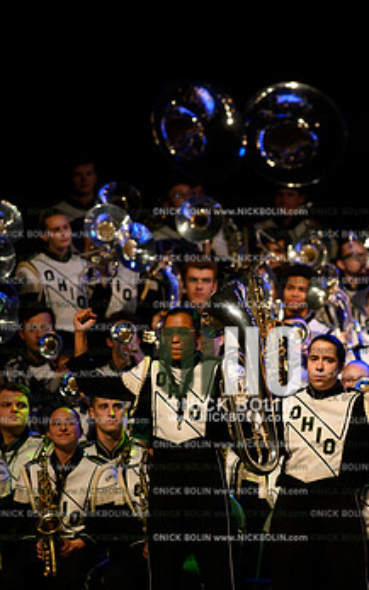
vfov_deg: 5.3
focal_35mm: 397
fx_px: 6385
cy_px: 374
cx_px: 230
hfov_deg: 3.3
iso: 6400
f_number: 4
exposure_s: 1/500
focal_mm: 300
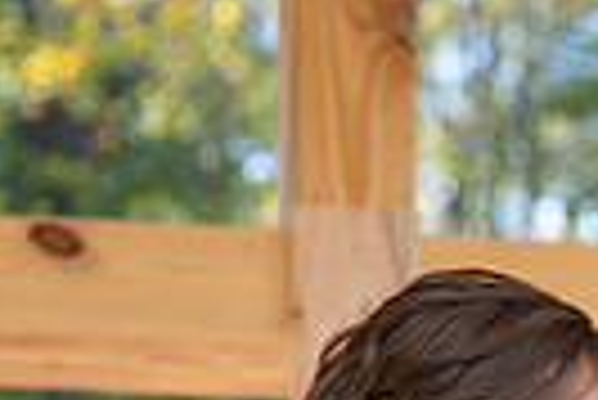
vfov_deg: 3.4
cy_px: 612
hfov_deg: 5.0
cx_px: 1167
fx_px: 6685
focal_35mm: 402
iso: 400
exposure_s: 1/500
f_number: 4.5
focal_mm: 85
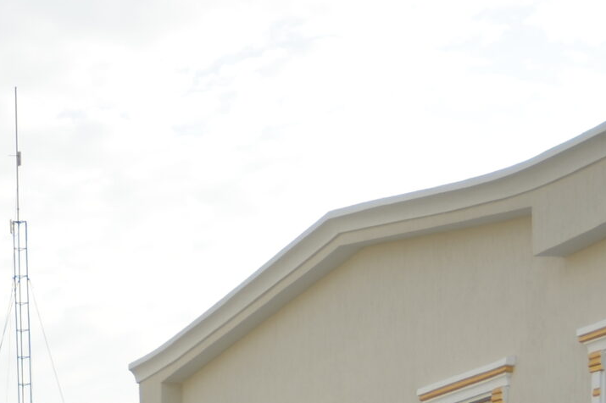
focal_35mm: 118
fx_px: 1985
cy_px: 714
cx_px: -267
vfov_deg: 10.9
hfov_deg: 16.1
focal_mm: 22
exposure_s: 1/200
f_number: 3.5
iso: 100
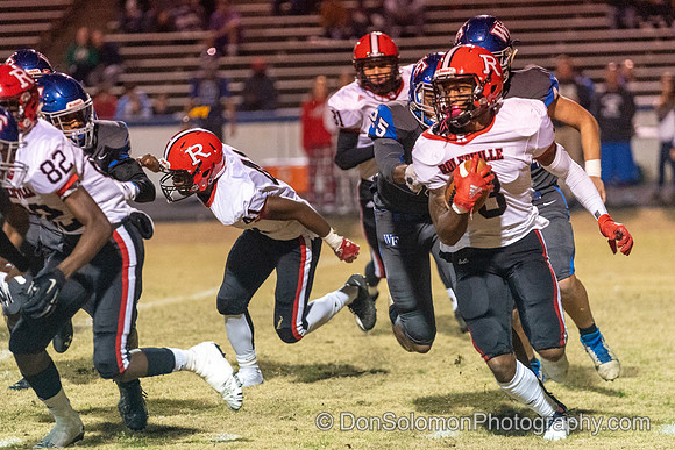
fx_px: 4471
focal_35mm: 238
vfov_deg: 5.8
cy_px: 248
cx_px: 288
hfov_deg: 8.6
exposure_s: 1/640
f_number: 3.2
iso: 6400
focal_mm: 191
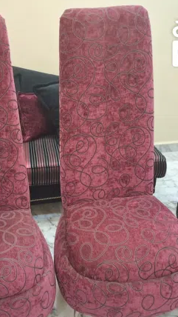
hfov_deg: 27.0
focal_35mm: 44
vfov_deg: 46.3
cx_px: 61
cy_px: 173
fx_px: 369
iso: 400
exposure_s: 1/50
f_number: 1.8
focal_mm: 4
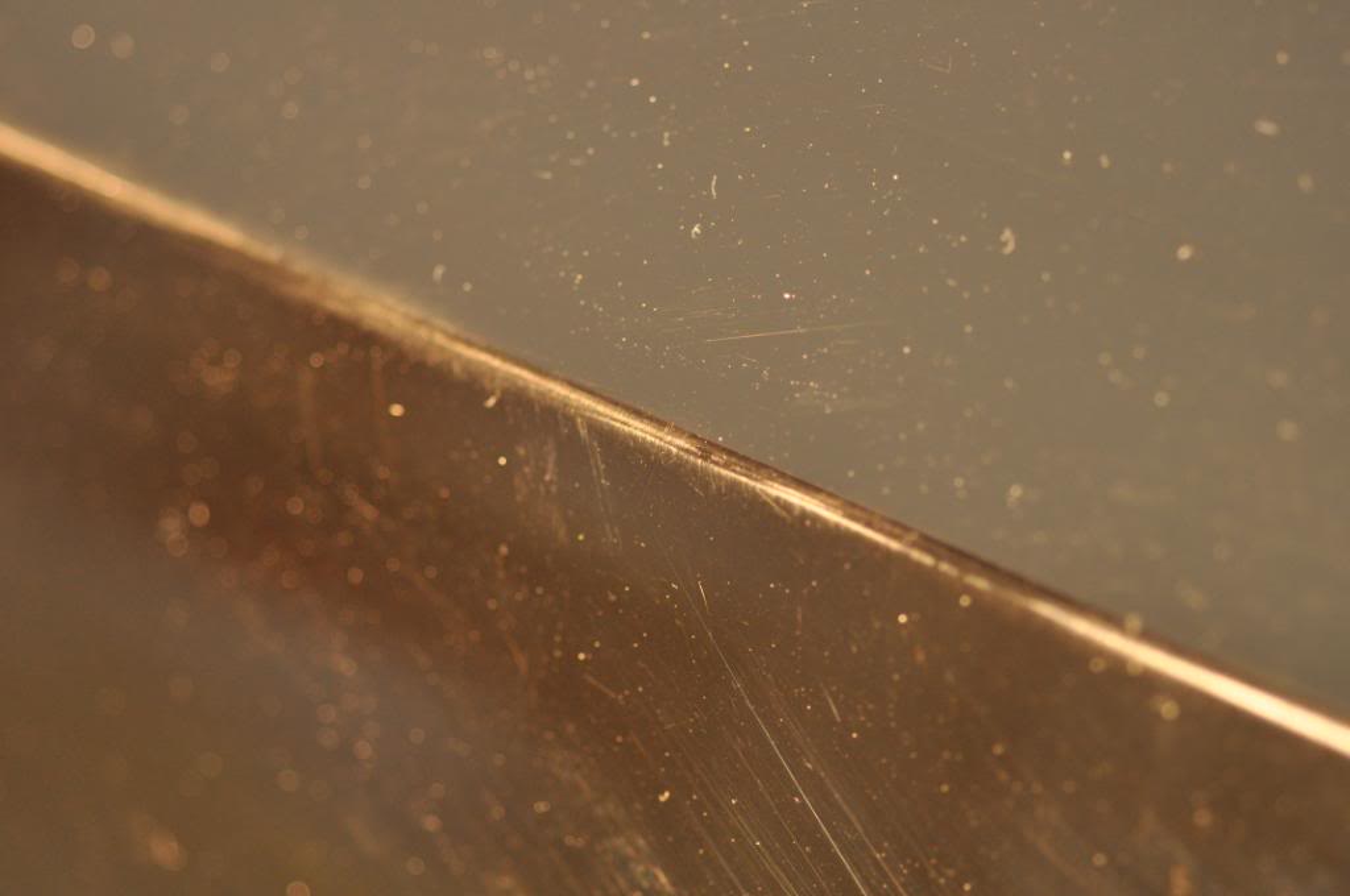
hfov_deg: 13.1
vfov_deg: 8.7
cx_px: 675
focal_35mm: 158
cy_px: 448
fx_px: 5899
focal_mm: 105
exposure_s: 1/60
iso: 800
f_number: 4
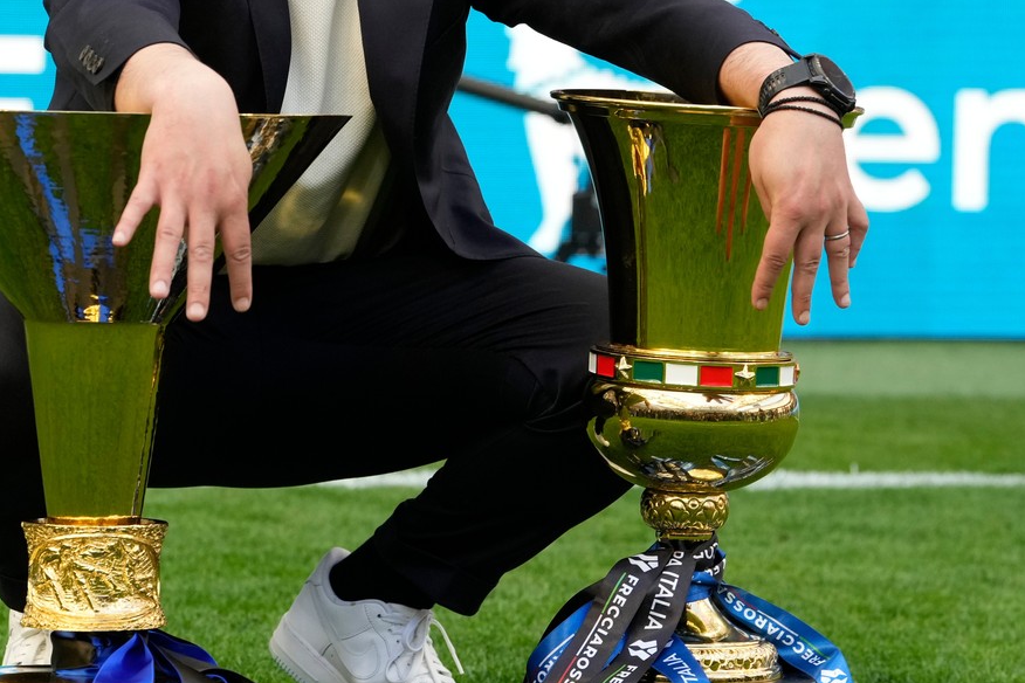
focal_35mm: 222
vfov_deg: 6.2
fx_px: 6320
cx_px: 248
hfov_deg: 9.3
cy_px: 43
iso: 1600
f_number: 5
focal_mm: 108
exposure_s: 1/1000
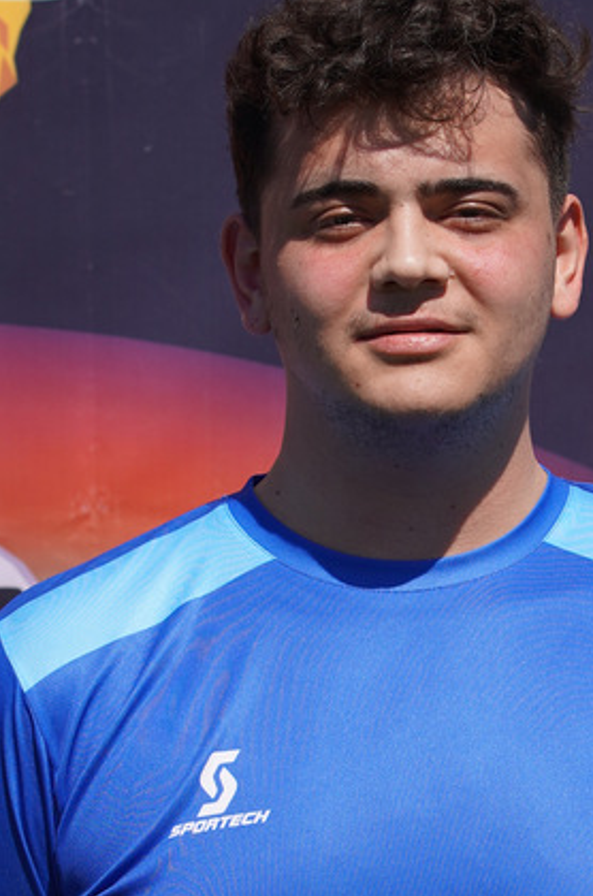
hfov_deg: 6.8
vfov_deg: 10.3
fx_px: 4966
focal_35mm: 200
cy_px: 676
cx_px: 428
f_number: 5
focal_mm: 70
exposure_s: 1/1000
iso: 100
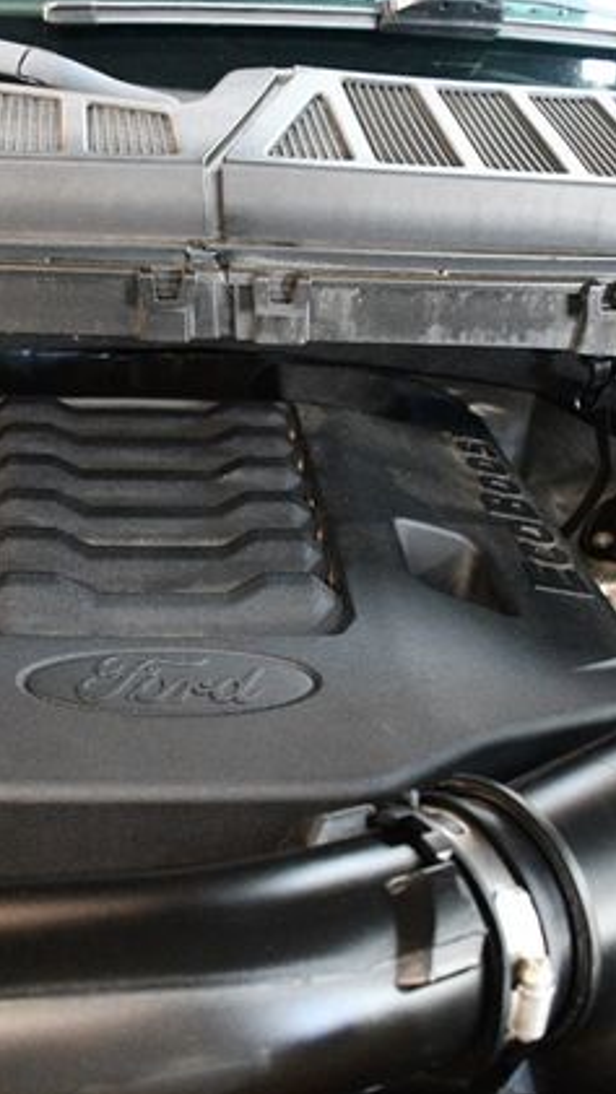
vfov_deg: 47.3
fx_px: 1248
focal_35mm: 43
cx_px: 161
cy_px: 543
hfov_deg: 27.4
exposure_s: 1/60
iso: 5600
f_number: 3.5
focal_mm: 18
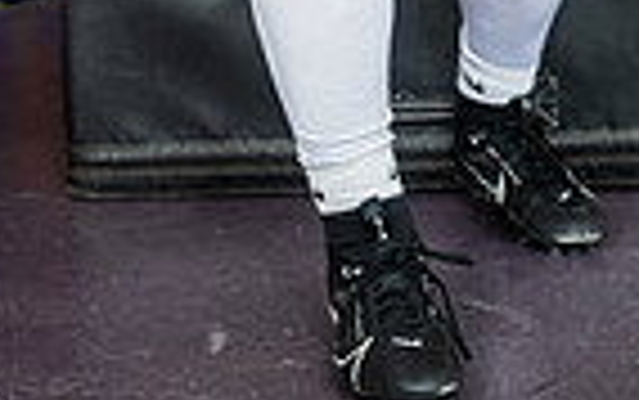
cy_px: -526
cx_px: 387
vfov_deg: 8.8
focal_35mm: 136
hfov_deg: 15.3
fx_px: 2370
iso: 500
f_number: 5.6
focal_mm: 42
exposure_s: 1/250
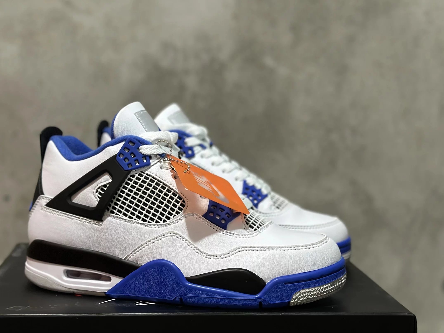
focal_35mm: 57
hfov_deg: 33.8
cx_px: 201
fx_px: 731
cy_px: 175
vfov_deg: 25.7
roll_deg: -0.8
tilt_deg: -7.4
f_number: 1.78
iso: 320
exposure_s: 1/50
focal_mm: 6.86
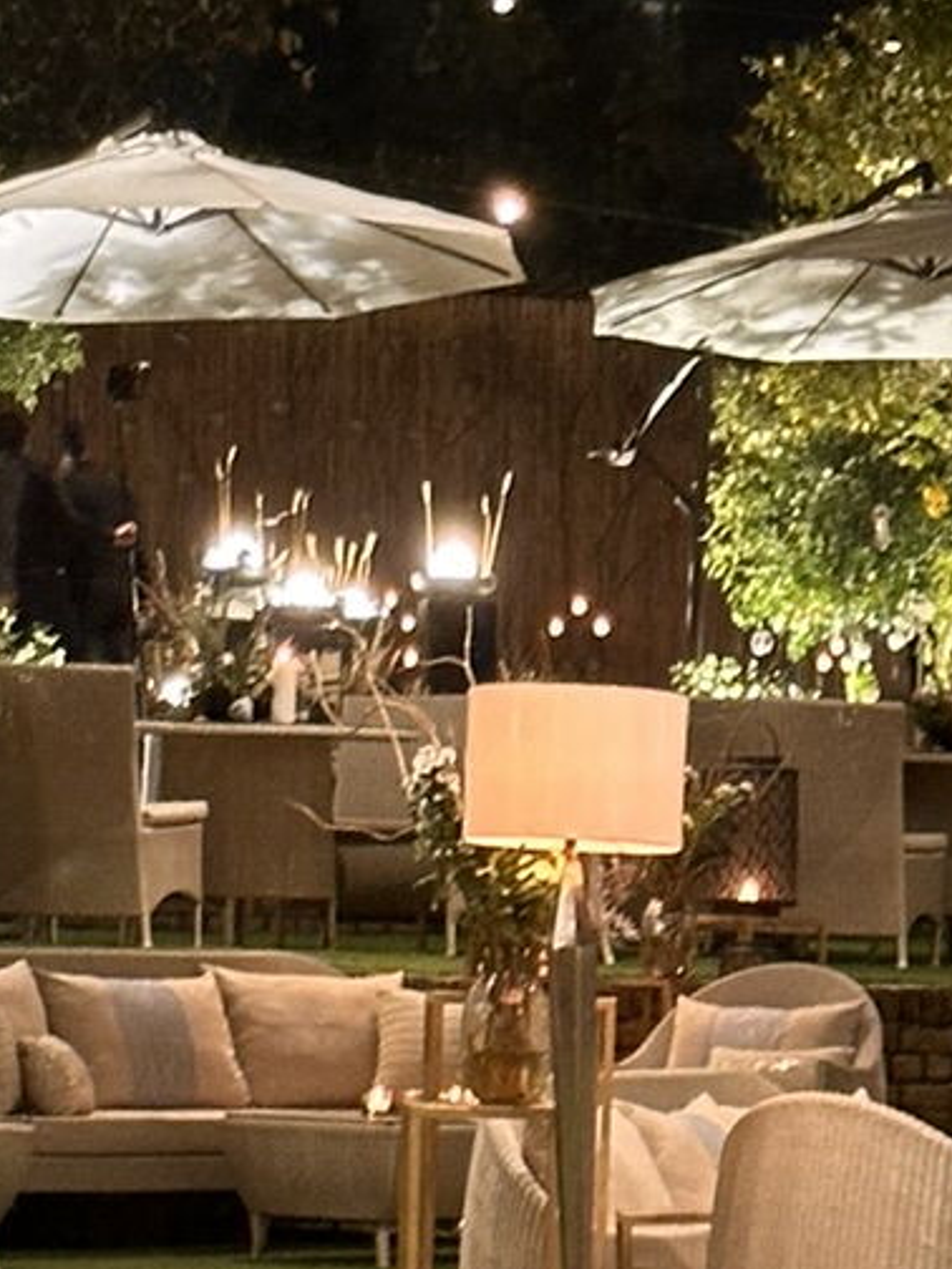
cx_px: 133
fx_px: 7150
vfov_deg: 10.1
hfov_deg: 7.6
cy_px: 763
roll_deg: -0.9
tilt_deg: +2.9
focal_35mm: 195
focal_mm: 6.86
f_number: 1.78
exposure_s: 1/33
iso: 400
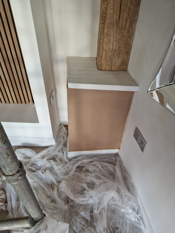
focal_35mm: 23
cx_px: 88
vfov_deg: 73.9
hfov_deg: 58.9
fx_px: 155
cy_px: 116
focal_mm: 5.4
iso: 200
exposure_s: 1/100
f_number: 1.8
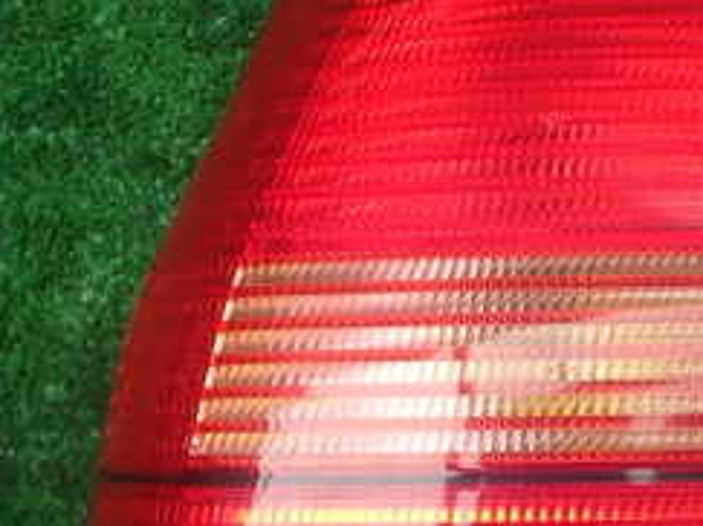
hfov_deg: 25.9
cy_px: 416
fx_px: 1502
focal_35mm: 74
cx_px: 561
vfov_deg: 19.7
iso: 125
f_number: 2.3
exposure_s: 1/125
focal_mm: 5.4
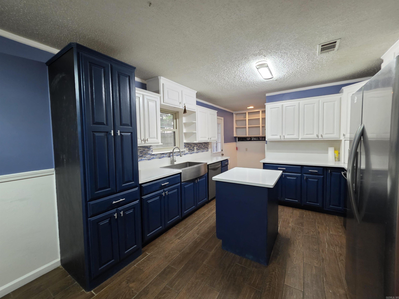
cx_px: 200
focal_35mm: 13
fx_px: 150
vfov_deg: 89.9
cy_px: 150
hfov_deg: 106.2
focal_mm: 2.2
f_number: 1.9
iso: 640
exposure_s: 1/52.8
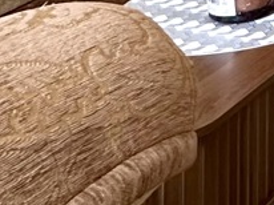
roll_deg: +0.0
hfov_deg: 12.8
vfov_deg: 10.7
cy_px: -346
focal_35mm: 109
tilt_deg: -0.3
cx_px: 697
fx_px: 862
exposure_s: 1/99
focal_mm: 2.22
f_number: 2.2
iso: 200
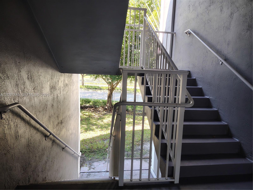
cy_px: 95
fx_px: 175
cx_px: 126
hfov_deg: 71.6
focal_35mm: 24
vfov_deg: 56.8
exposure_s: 1/111
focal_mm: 5.56
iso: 275
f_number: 1.8
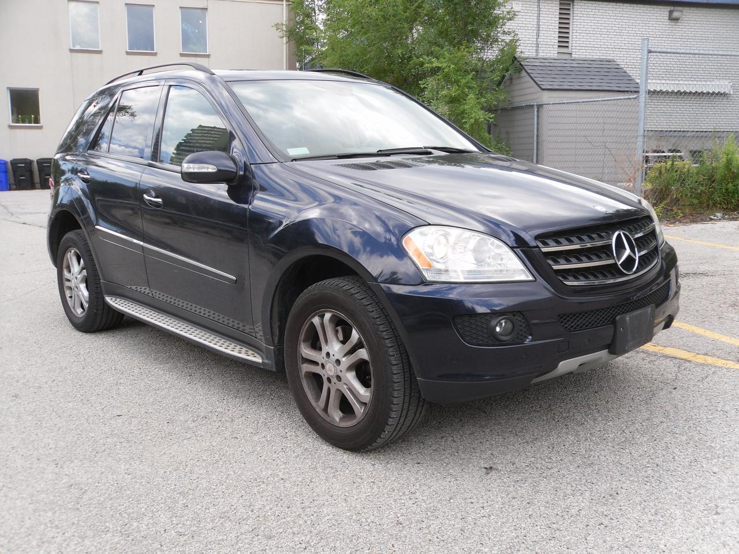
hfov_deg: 52.6
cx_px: 370
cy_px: 277
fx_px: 747
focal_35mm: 35
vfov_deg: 40.7
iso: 80
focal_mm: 6.3
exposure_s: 1/181
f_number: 3.5
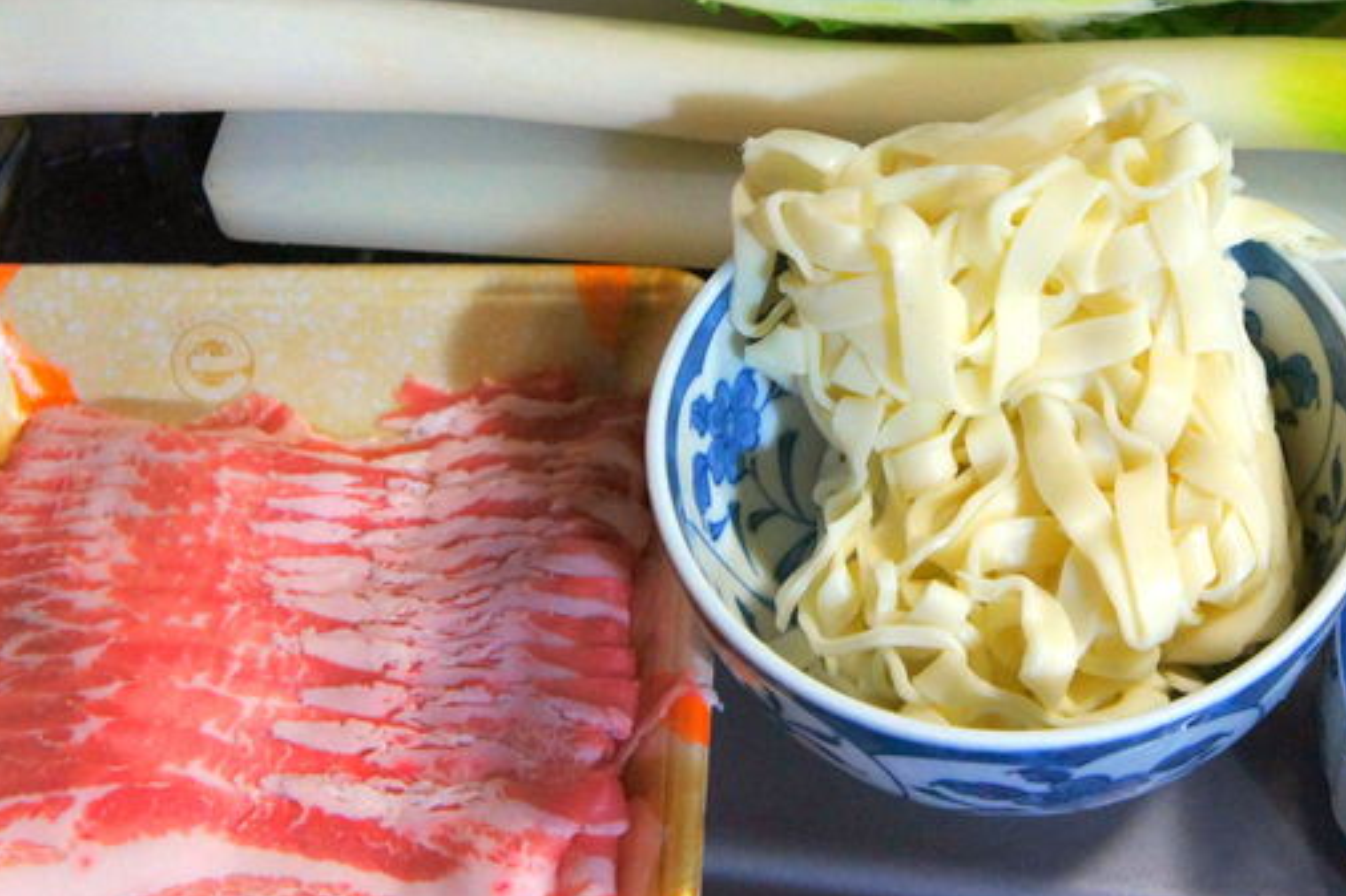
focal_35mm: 65
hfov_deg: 30.8
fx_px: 2420
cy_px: 278
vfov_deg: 20.9
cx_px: 938
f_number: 4
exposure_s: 1/30
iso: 1600
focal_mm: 29
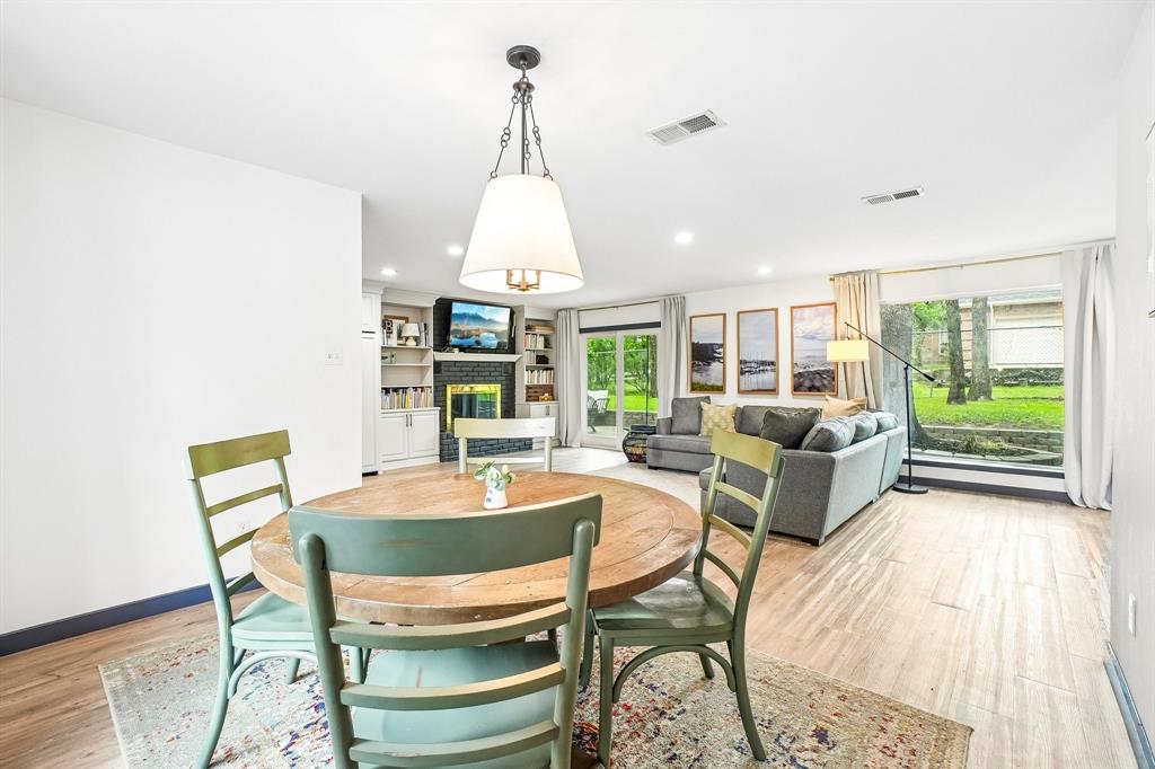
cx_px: 578
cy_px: 384
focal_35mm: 15
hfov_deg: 100.4
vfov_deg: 77.3
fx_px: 481
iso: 400
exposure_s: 1/13
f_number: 8
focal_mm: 10
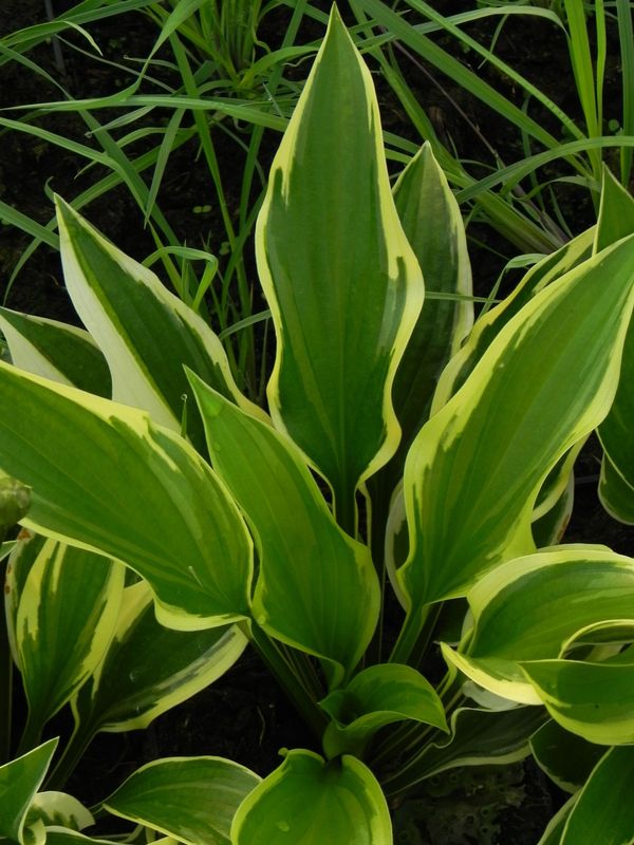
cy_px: 422
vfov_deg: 15.3
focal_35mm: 129
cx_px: 317
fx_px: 3150
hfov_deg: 11.5
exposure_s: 1/50
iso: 160
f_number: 5
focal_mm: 23
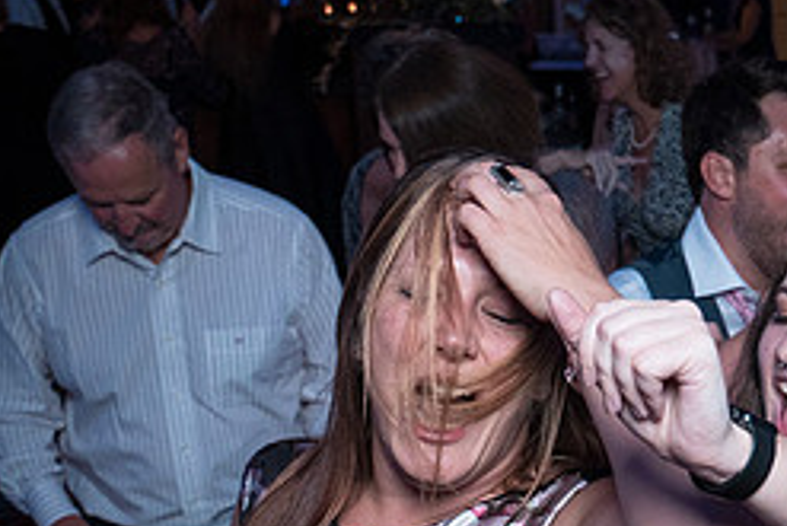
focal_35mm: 92
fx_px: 2012
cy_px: 709
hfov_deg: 20.9
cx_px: 891
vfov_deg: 14.2
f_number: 5.6
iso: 2000
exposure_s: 1/200
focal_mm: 30
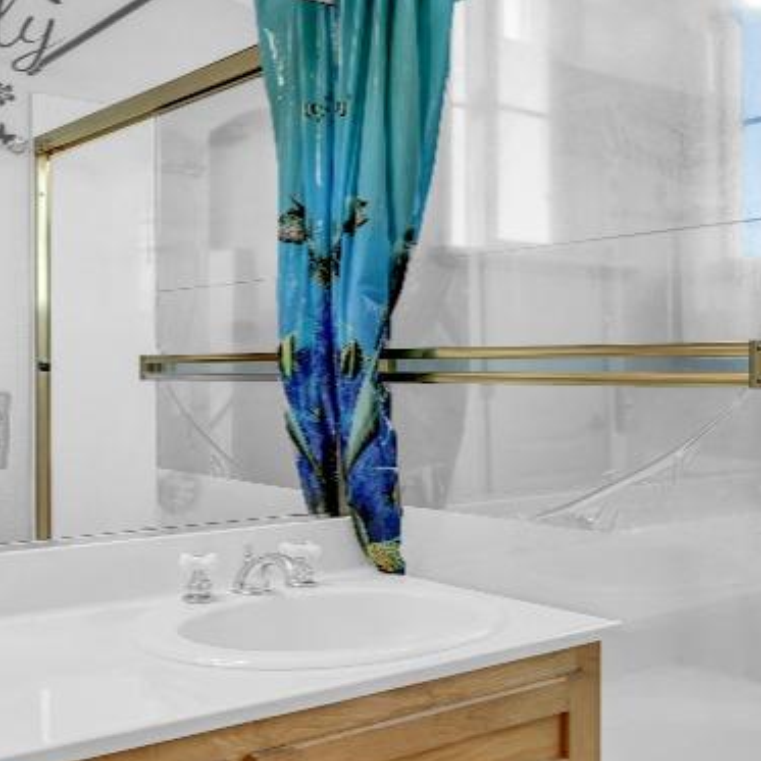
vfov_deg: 40.9
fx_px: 1020
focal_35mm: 41
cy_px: 362
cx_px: 205
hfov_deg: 40.0
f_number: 4.5
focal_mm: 12
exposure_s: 1/6
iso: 100
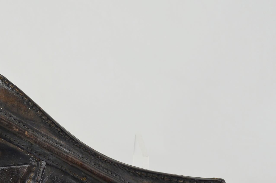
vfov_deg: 13.4
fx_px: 773
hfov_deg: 19.9
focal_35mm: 101
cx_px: 39
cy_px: 166
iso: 250
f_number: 5.6
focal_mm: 35
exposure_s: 1/125
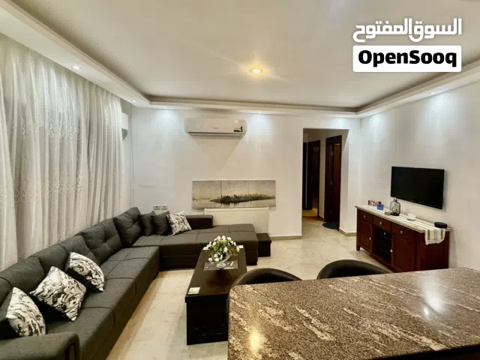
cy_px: 180
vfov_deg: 85.7
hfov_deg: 102.1
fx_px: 194
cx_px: 240
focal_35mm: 14
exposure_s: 1/100
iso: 200
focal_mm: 2.22
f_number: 2.2
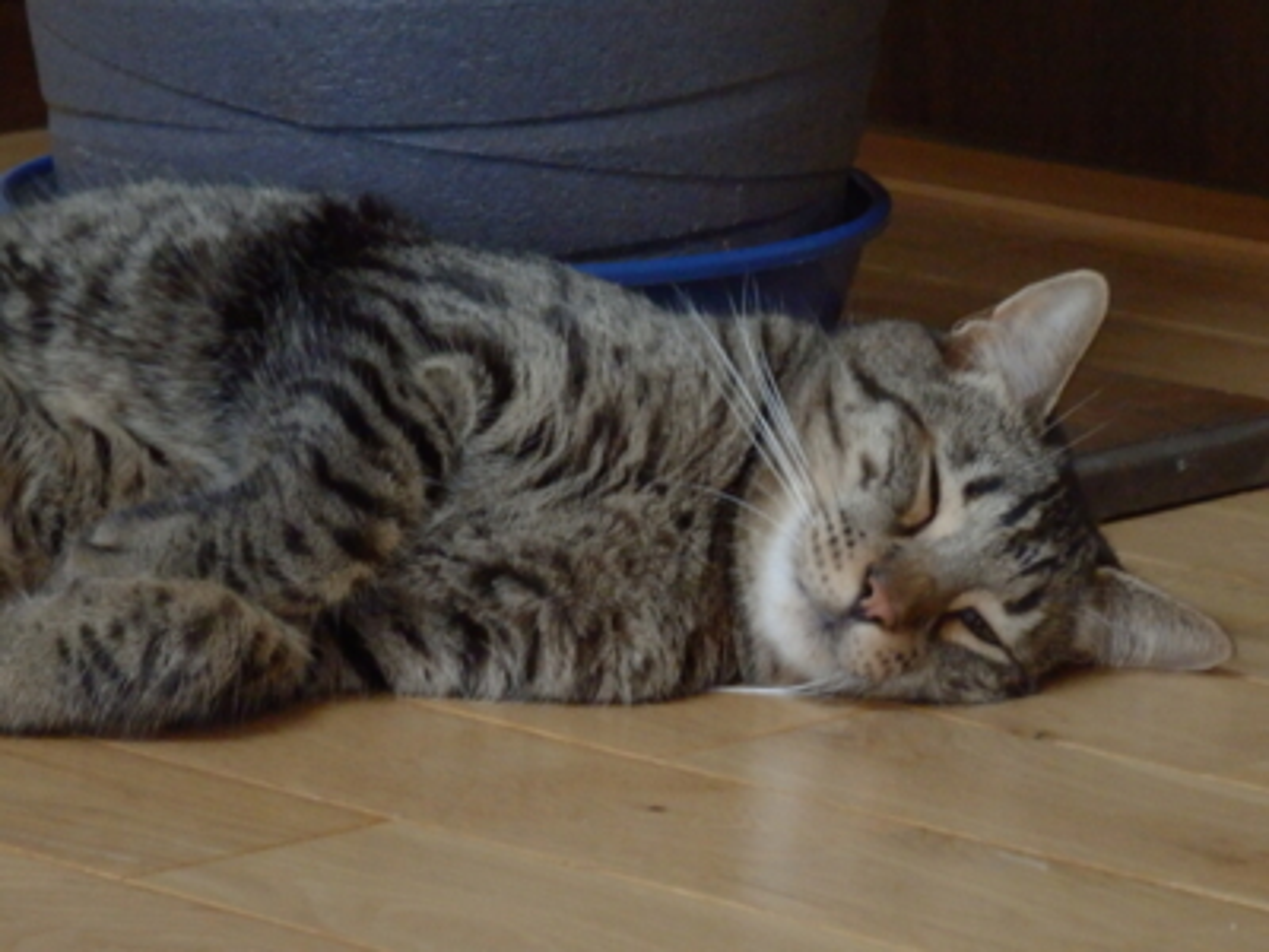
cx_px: 634
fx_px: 8248
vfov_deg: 6.6
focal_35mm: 225
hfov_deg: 8.8
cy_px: 476
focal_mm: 40.2
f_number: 6.1
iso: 1600
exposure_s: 1/8
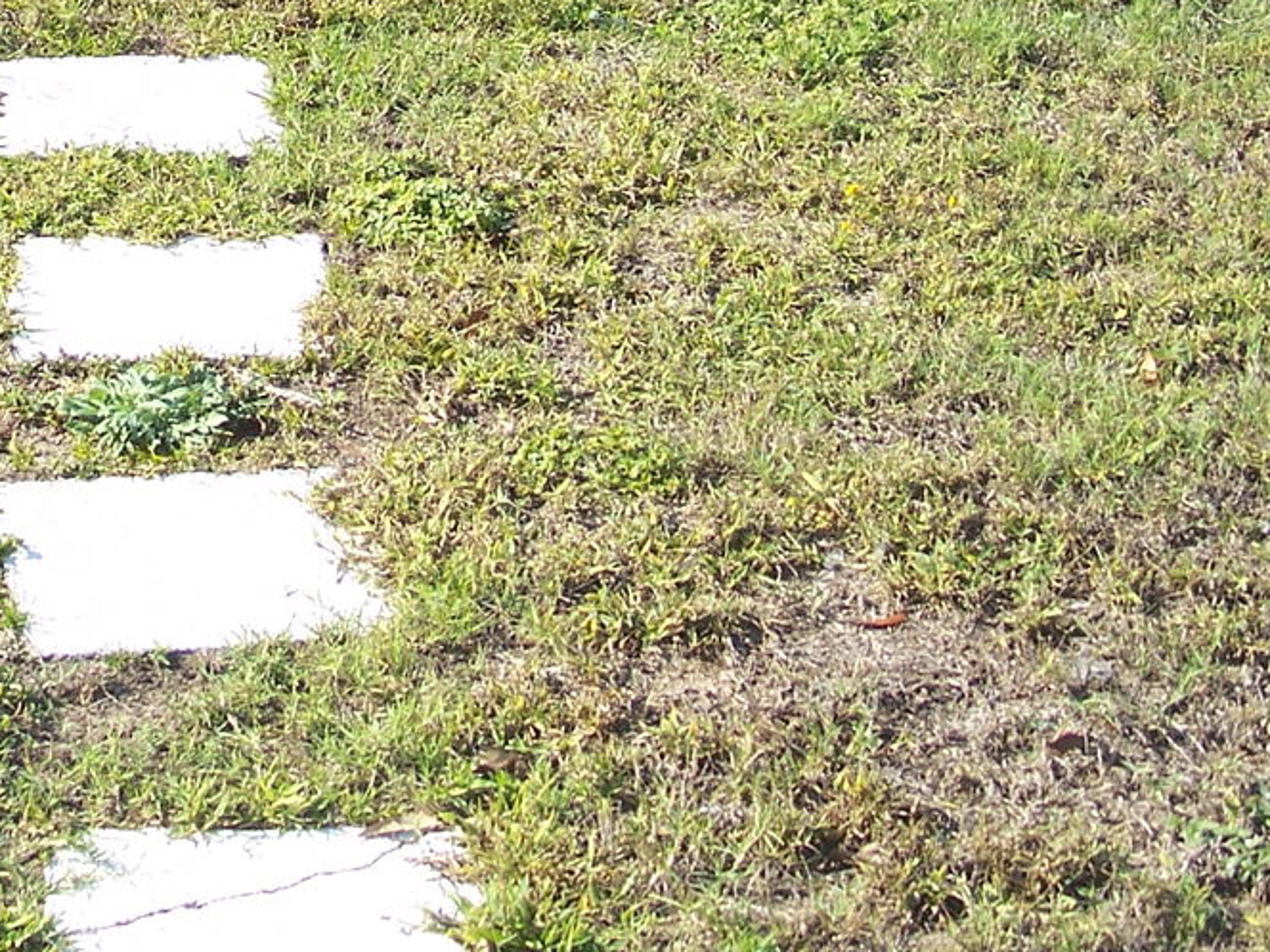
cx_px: -50
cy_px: -73
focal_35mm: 107
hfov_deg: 17.9
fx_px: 3926
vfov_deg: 13.6
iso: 64
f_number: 2.8
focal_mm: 7.8
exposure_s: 1/500
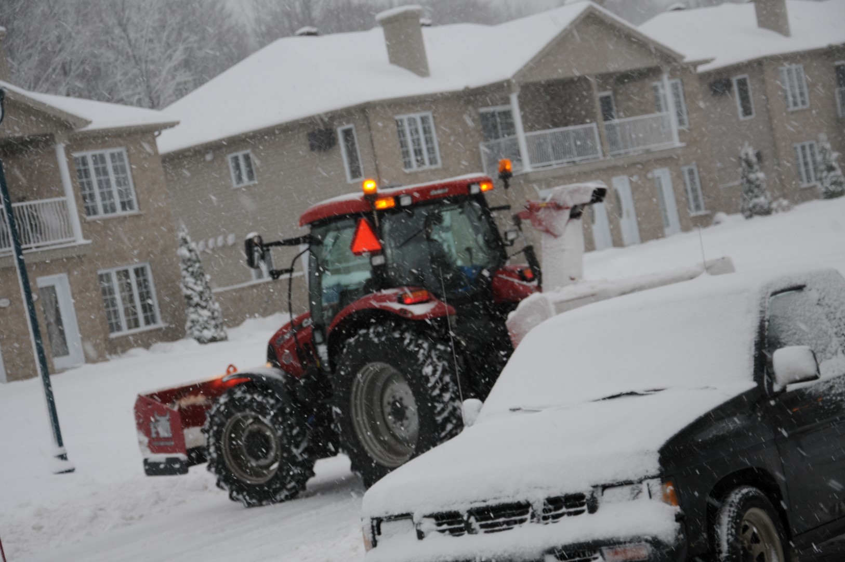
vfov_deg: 14.7
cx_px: 422
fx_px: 2180
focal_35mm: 93
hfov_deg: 21.9
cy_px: 281
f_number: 5.6
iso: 200
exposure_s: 1/125
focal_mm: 62
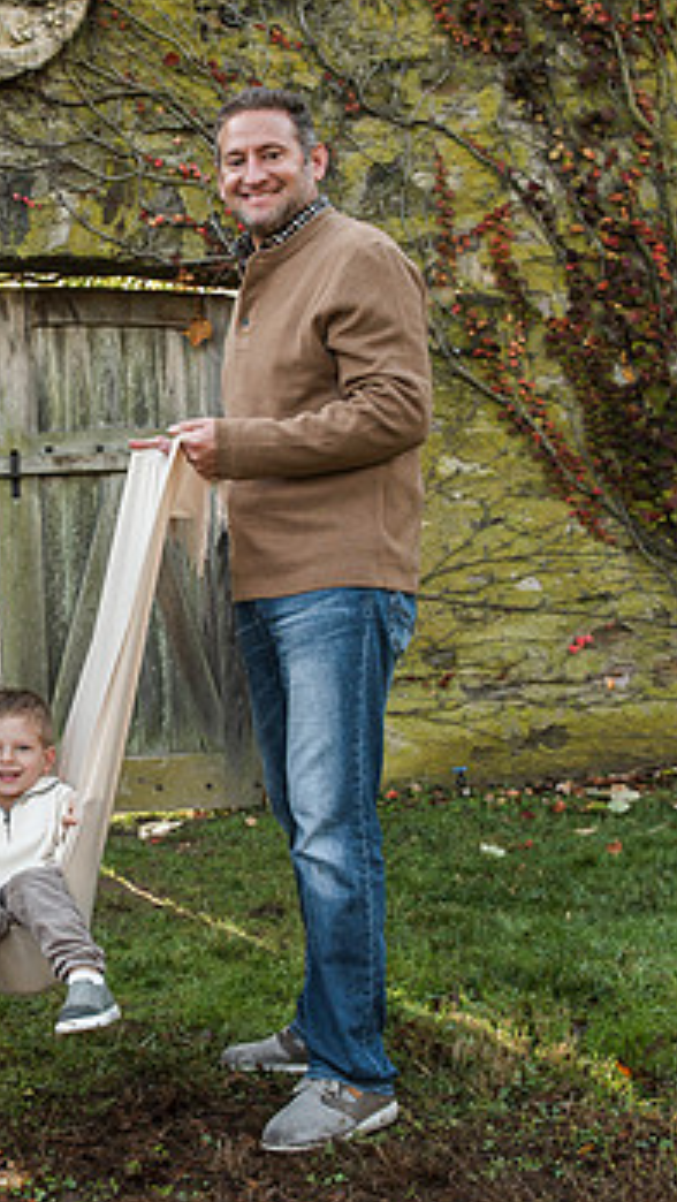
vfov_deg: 39.8
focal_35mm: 52
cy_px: 586
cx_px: -33
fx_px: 1658
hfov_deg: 22.0
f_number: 5.6
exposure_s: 1/400
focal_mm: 29
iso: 1000
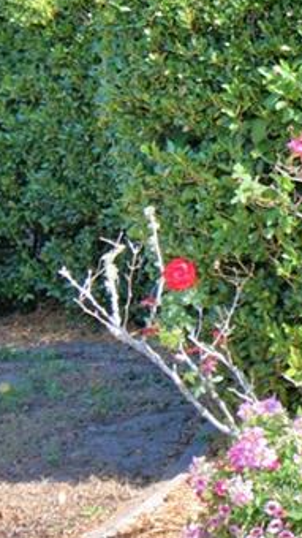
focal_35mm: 148
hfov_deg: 7.6
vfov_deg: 14.4
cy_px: 33
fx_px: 2109
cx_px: 724
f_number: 5.6
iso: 160
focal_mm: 20
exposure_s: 1/500
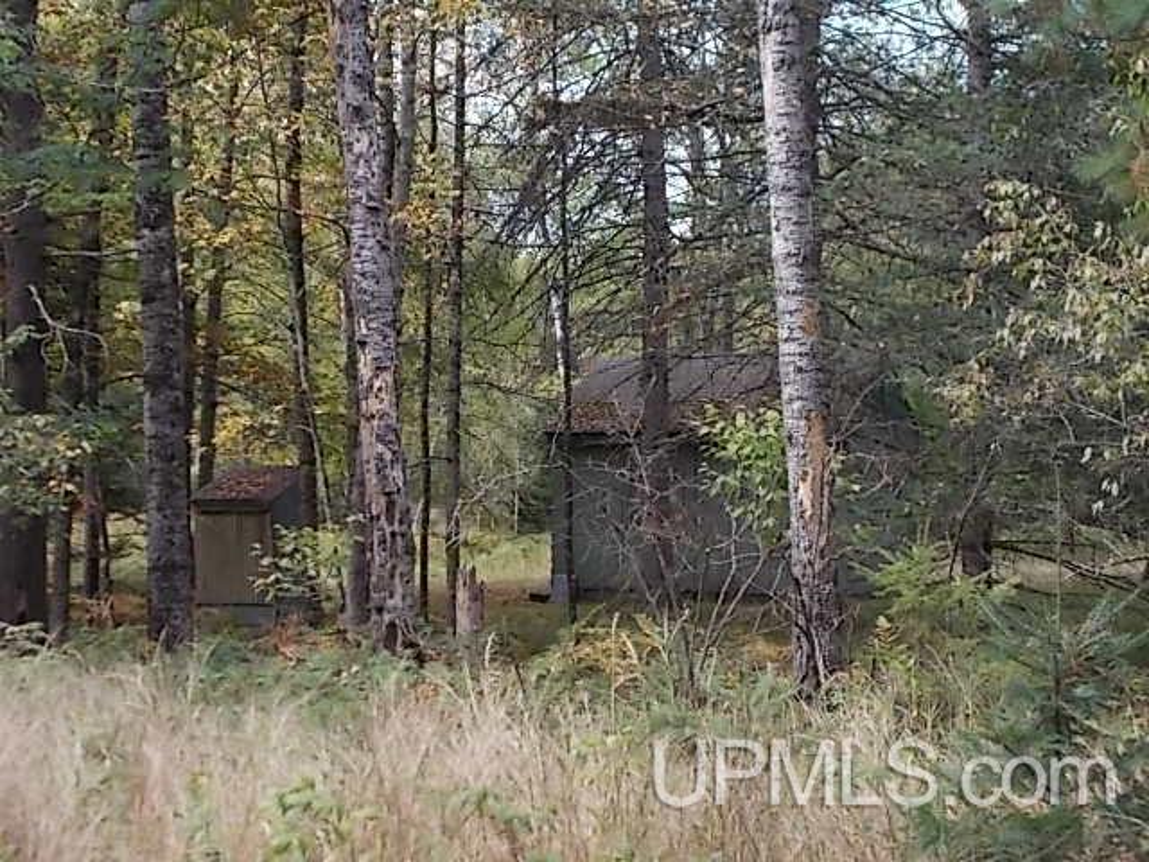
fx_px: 1925
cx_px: 574
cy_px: 431
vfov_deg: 25.2
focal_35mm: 58
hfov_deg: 33.2
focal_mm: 10.3
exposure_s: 1/80
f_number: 4.9
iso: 80
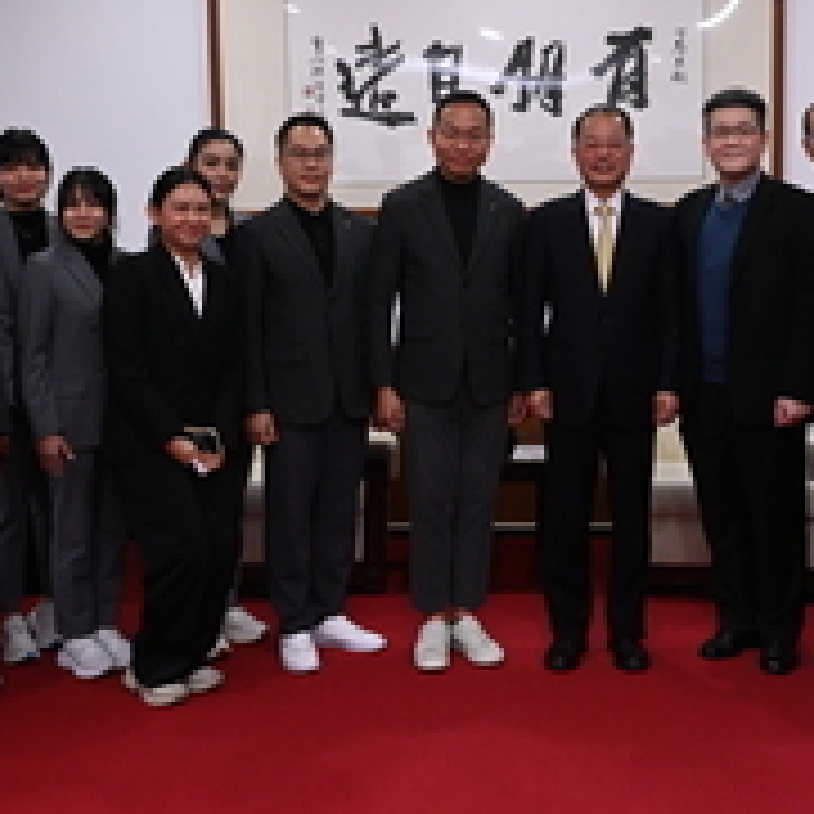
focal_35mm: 45
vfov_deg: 37.5
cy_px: 344
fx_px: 1197
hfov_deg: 37.5
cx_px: 441
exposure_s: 1/160
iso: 2000
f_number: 4
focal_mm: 24
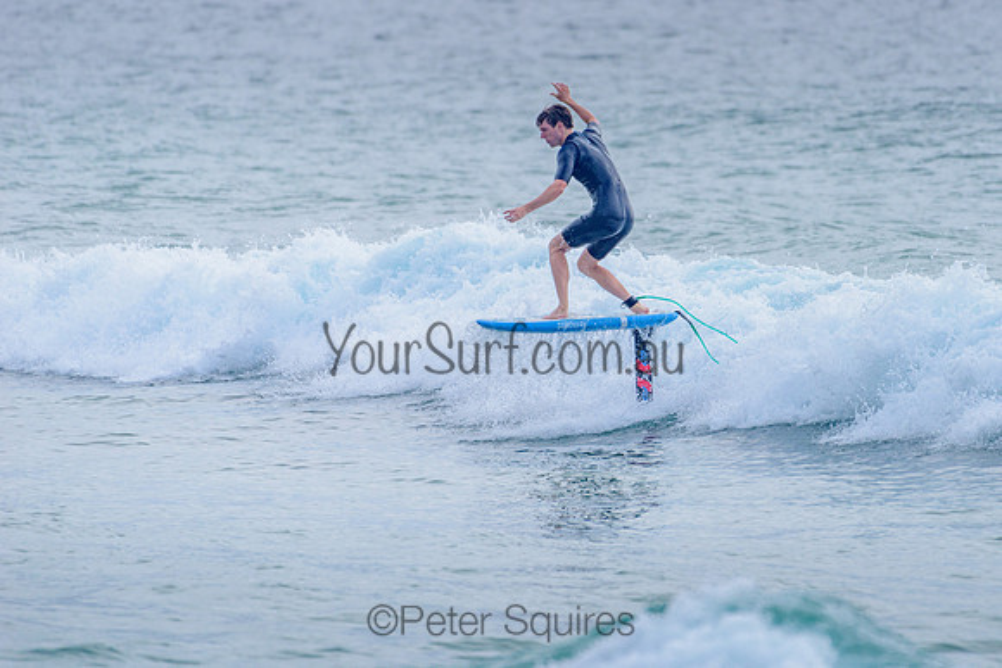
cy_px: 259
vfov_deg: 2.2
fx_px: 17059
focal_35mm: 613
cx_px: 614
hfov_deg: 3.4
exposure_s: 1/2000
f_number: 5.6
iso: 200
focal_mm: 500
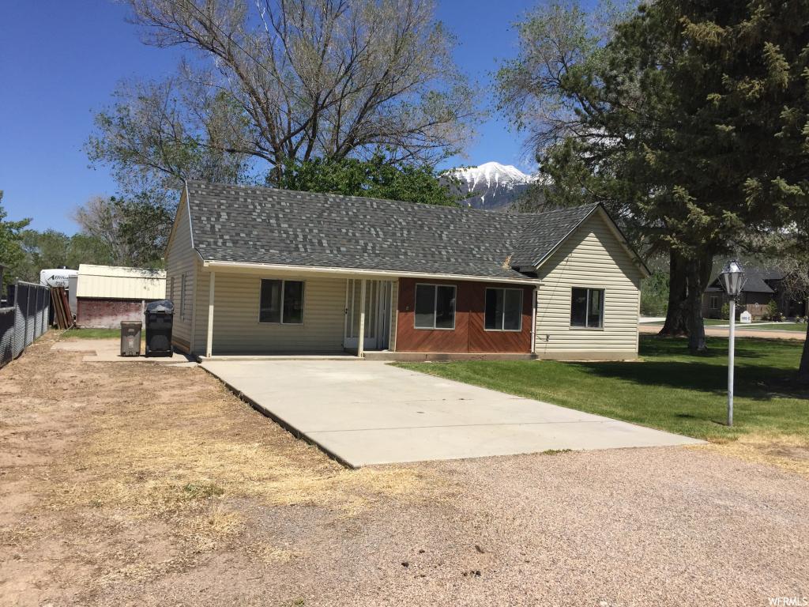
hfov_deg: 61.7
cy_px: 304
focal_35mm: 29
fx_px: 678
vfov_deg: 48.2
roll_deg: -3.0
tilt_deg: -0.7
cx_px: 404
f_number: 2.2
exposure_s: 1/2825
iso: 32
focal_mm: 4.15
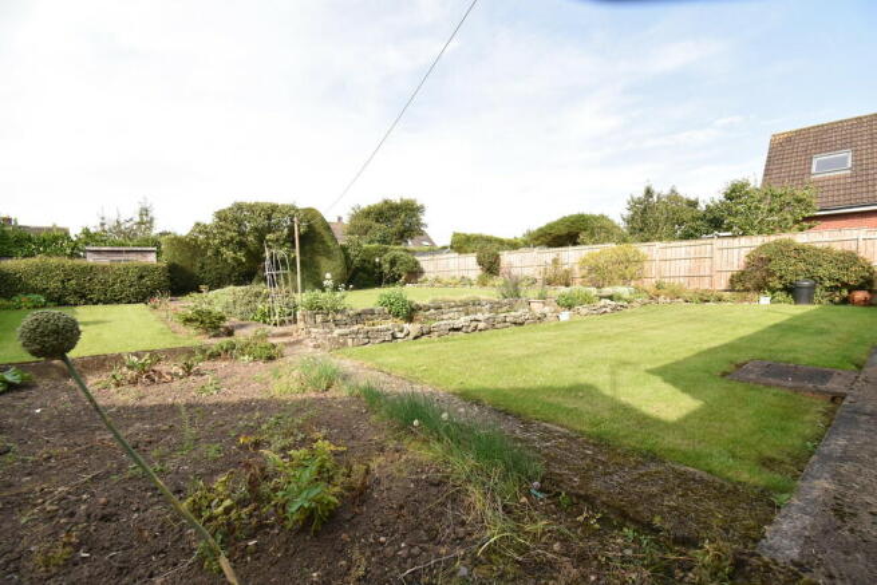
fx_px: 365
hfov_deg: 100.4
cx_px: 438
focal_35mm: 15
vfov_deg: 77.4
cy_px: 292
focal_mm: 10
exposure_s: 1/500
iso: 640
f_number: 7.1
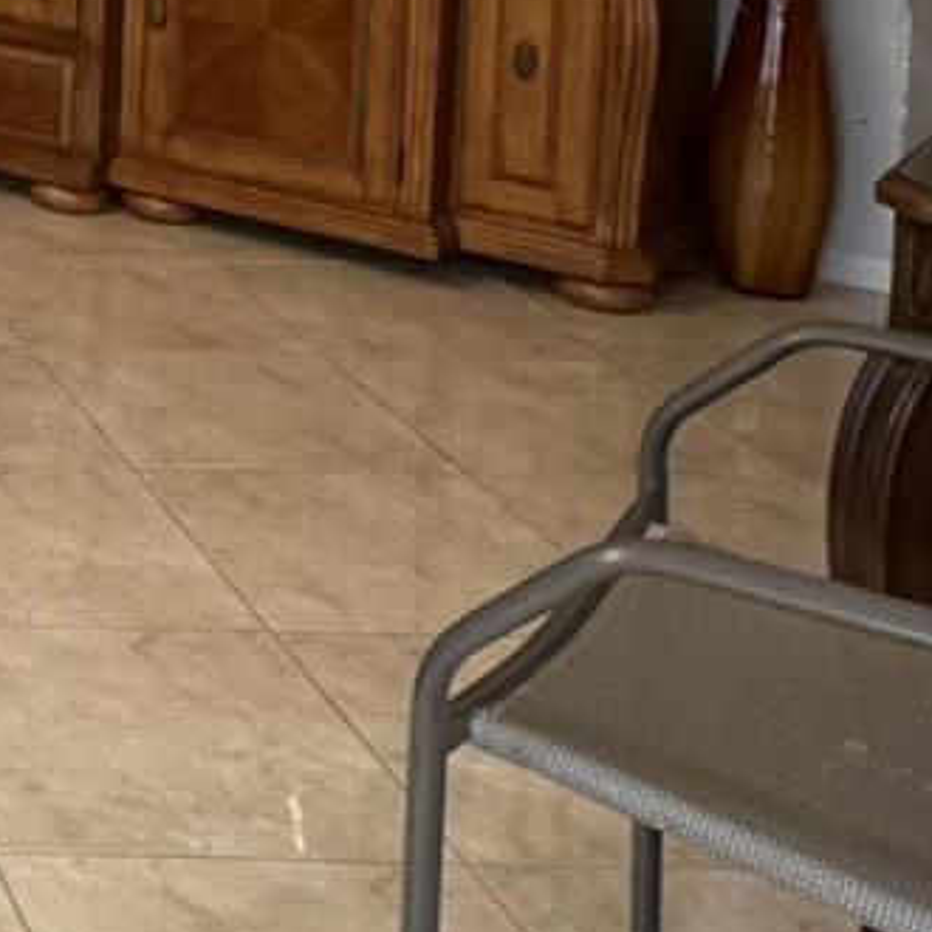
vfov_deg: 20.7
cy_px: -322
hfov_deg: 18.4
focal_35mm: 75
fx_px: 2285
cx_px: -715
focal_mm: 2.22
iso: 500
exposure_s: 1/120
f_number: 2.2
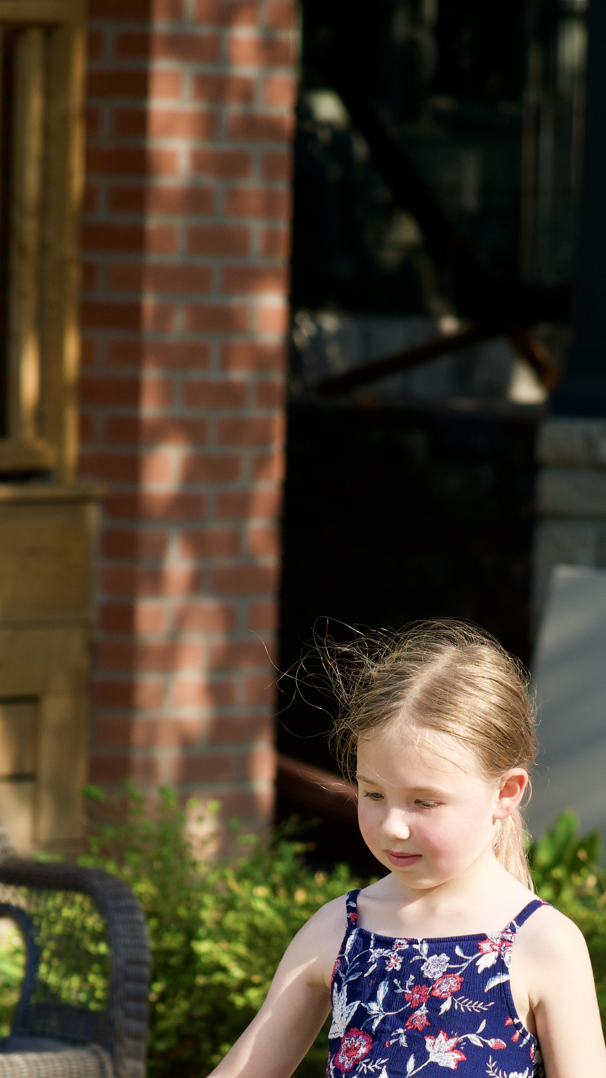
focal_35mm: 302
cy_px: 894
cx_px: 374
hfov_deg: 4.0
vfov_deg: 7.1
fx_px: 8629
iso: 125
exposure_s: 1/250
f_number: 4
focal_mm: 105
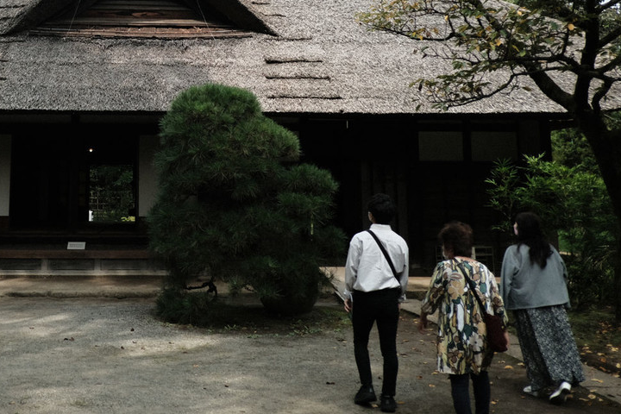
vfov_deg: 29.1
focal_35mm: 45
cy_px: 76
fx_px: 776
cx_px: 160
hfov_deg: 42.4
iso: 640
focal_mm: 18
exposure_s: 1/5800
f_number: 2
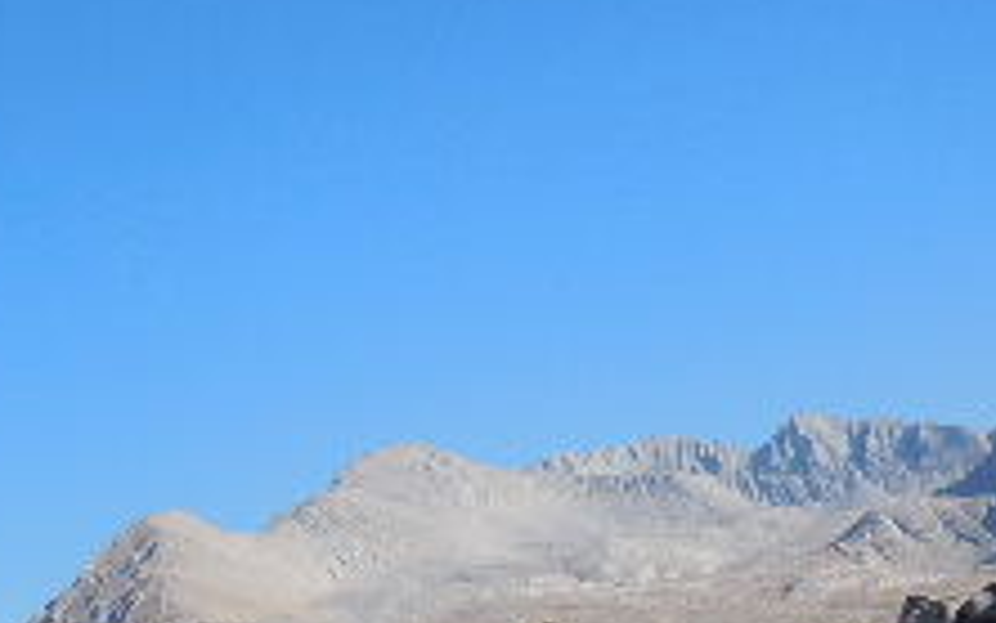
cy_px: 742
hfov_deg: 22.0
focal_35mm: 93
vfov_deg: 13.7
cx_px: 175
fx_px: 2526
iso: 125
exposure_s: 1/1600
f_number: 3.3
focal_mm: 4.5
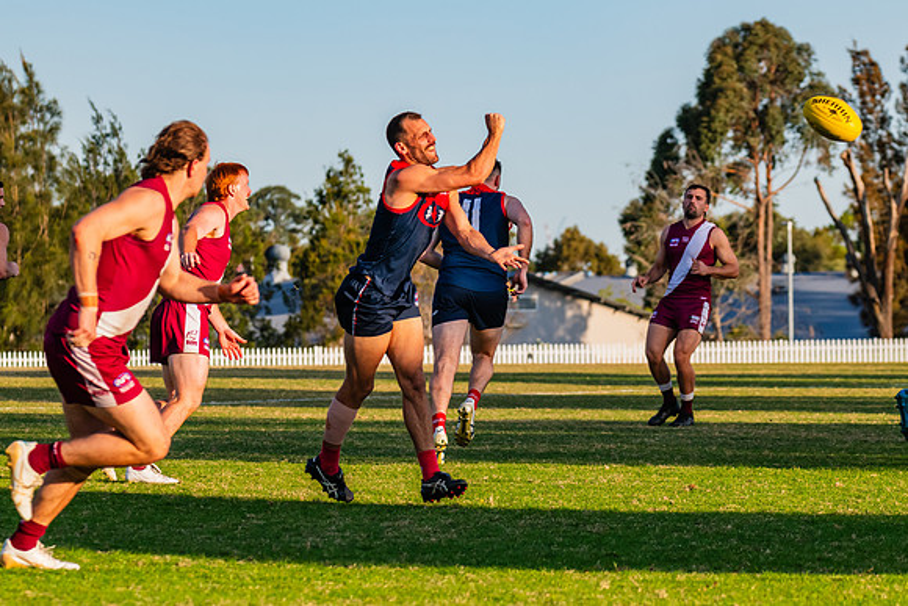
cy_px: 341
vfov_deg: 5.9
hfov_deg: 8.9
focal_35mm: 231
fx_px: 5837
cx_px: 532
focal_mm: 190
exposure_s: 1/1250
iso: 800
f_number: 8
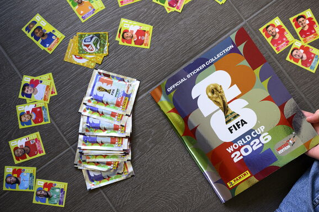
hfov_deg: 38.2
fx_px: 461
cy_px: 110
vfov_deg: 26.0
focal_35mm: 52
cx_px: 172
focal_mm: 47
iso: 400
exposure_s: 1/125
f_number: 3.5
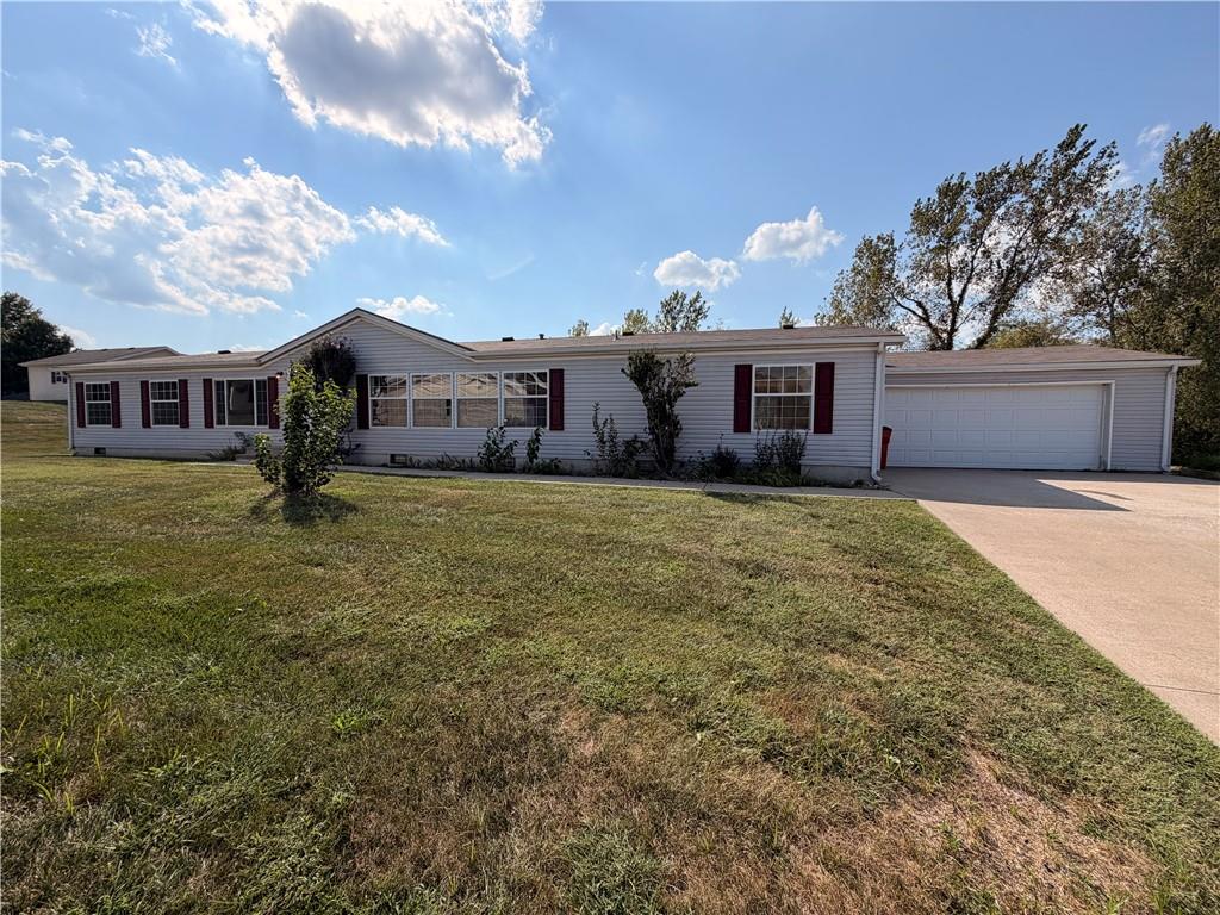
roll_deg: -0.6
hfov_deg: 102.1
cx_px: 610
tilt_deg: -2.3
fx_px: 493
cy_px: 458
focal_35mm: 14
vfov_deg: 85.7
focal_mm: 2.22
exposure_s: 1/1497
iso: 20
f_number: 2.2
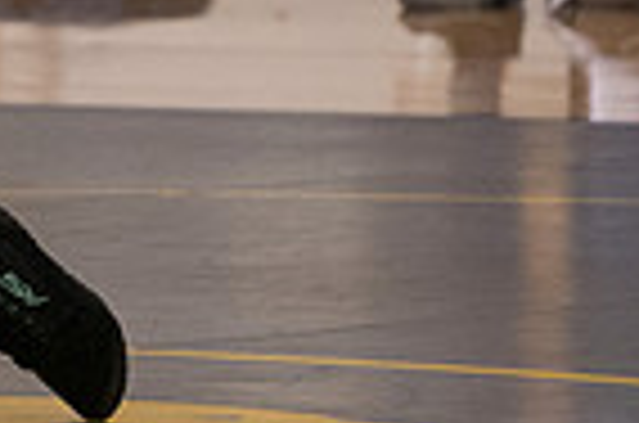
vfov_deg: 1.3
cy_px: 68
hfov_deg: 2.0
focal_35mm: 1042
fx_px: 18454
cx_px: -590
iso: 2000
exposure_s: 1/250
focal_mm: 170
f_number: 5.6
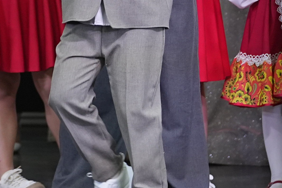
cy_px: -119
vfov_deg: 2.0
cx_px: 156
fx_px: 5279
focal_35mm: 674
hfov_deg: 3.1
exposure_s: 1/250
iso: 1000
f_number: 2.8
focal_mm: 130
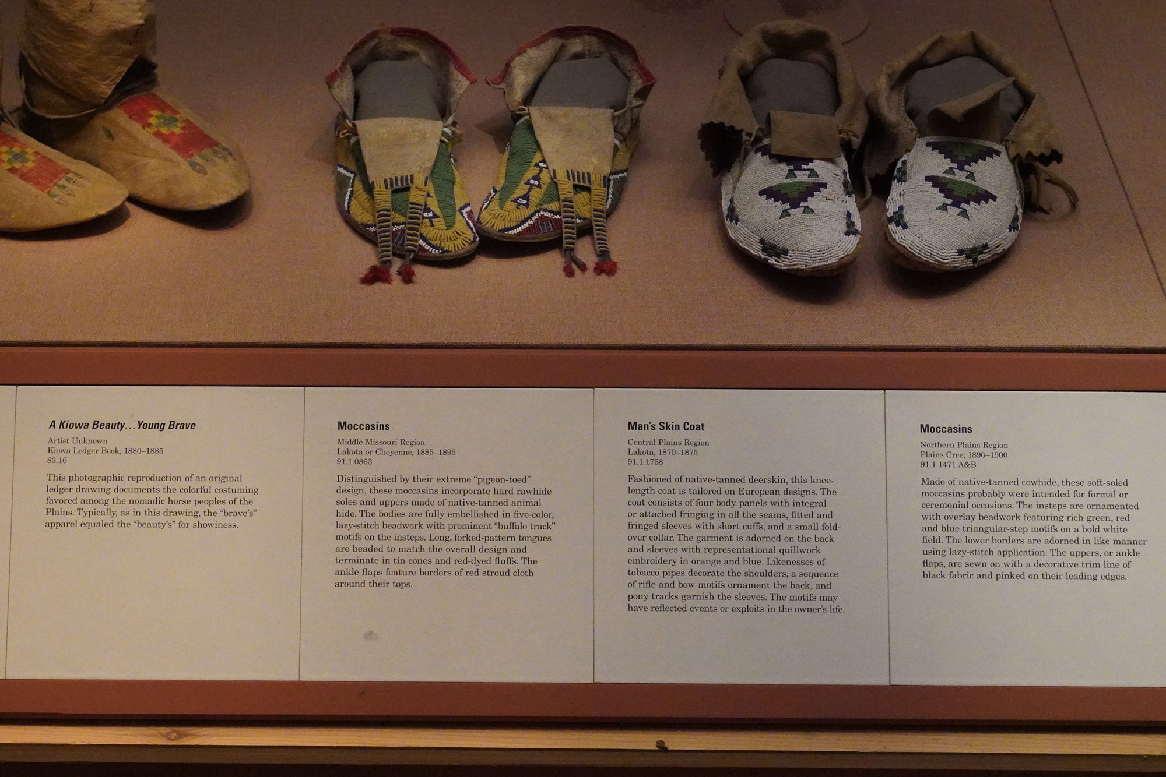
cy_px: 388
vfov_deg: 27.0
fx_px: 1620
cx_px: 583
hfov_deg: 39.6
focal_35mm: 50
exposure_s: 1/100
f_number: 7.1
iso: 16000
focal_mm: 50
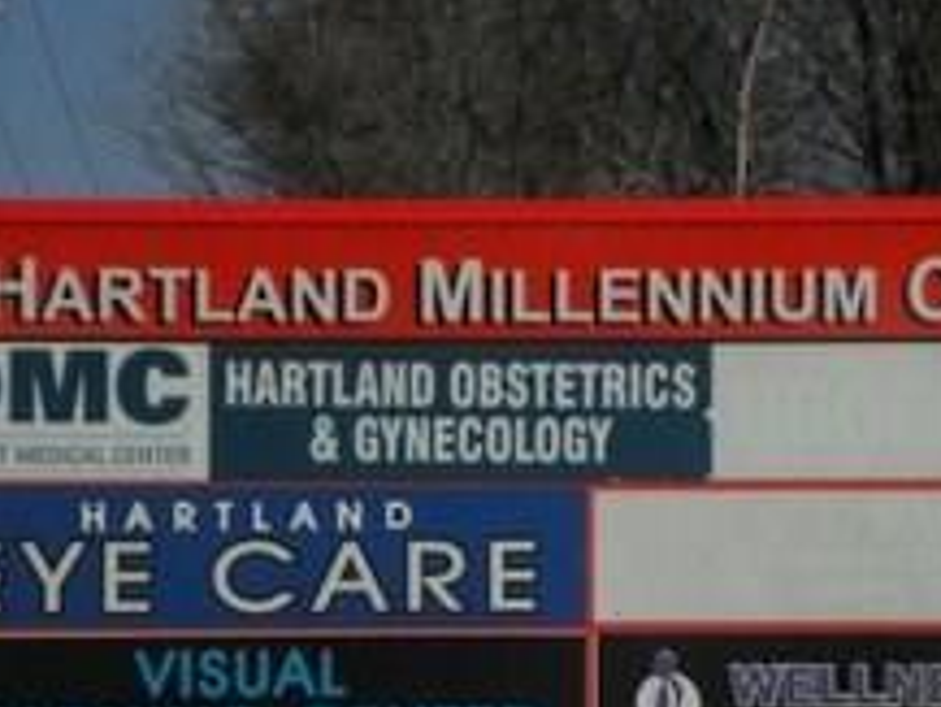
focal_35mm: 179
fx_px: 4869
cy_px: 525
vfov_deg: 8.3
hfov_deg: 11.0
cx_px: 551
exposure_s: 1/500
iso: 240
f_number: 16.9
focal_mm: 14.6
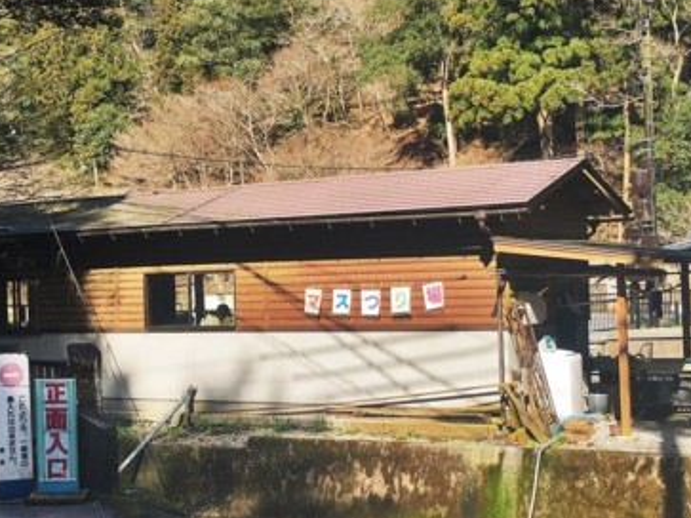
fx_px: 1277
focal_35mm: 64
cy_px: 297
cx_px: 244
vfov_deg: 22.9
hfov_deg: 30.1
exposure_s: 1/974
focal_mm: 4.15
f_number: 2.2
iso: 25
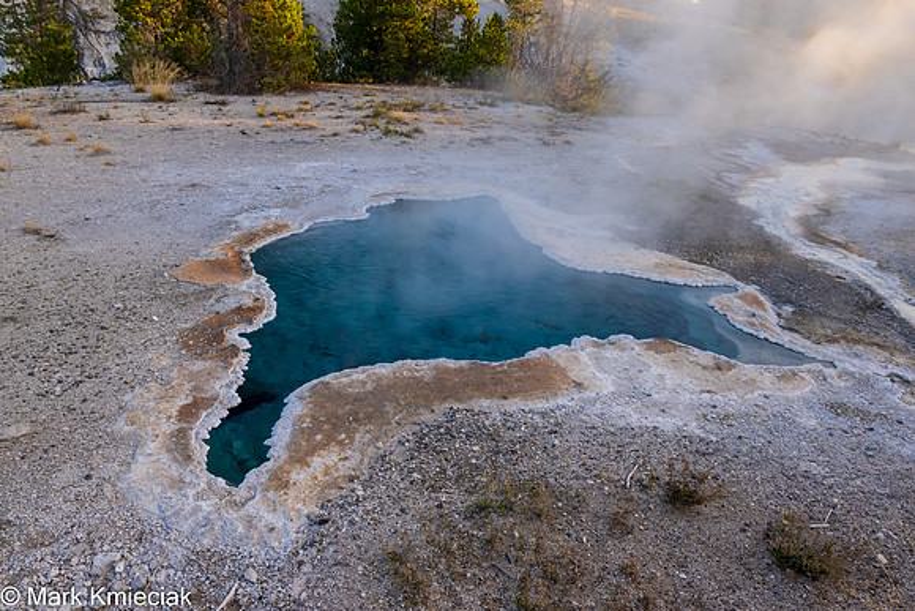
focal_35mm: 26
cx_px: 458
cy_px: 306
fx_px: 661
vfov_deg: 49.6
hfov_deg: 69.4
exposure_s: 1/640
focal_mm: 26
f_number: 10
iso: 2000
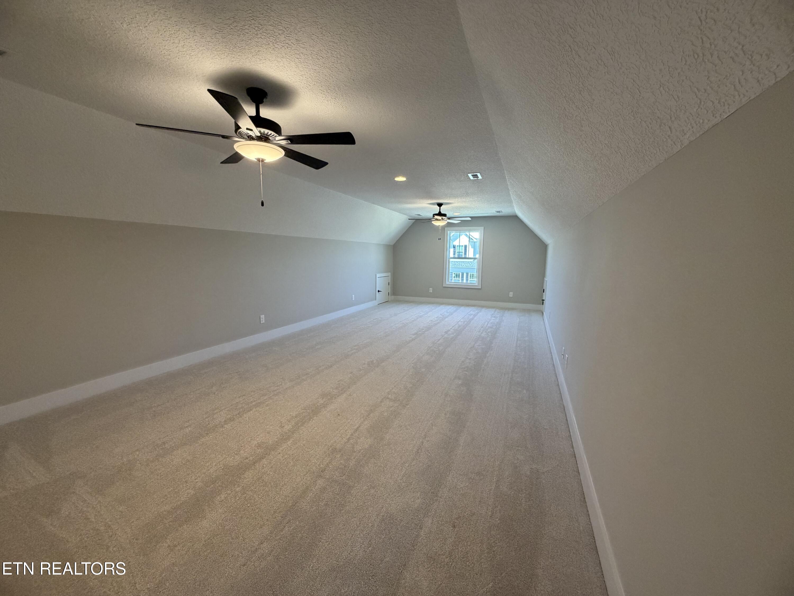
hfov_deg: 102.1
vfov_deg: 85.7
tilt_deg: -7.3
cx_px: 397
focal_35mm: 14
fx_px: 321
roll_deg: +0.0
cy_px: 298
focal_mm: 2.22
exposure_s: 1/120
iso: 250
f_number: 2.2
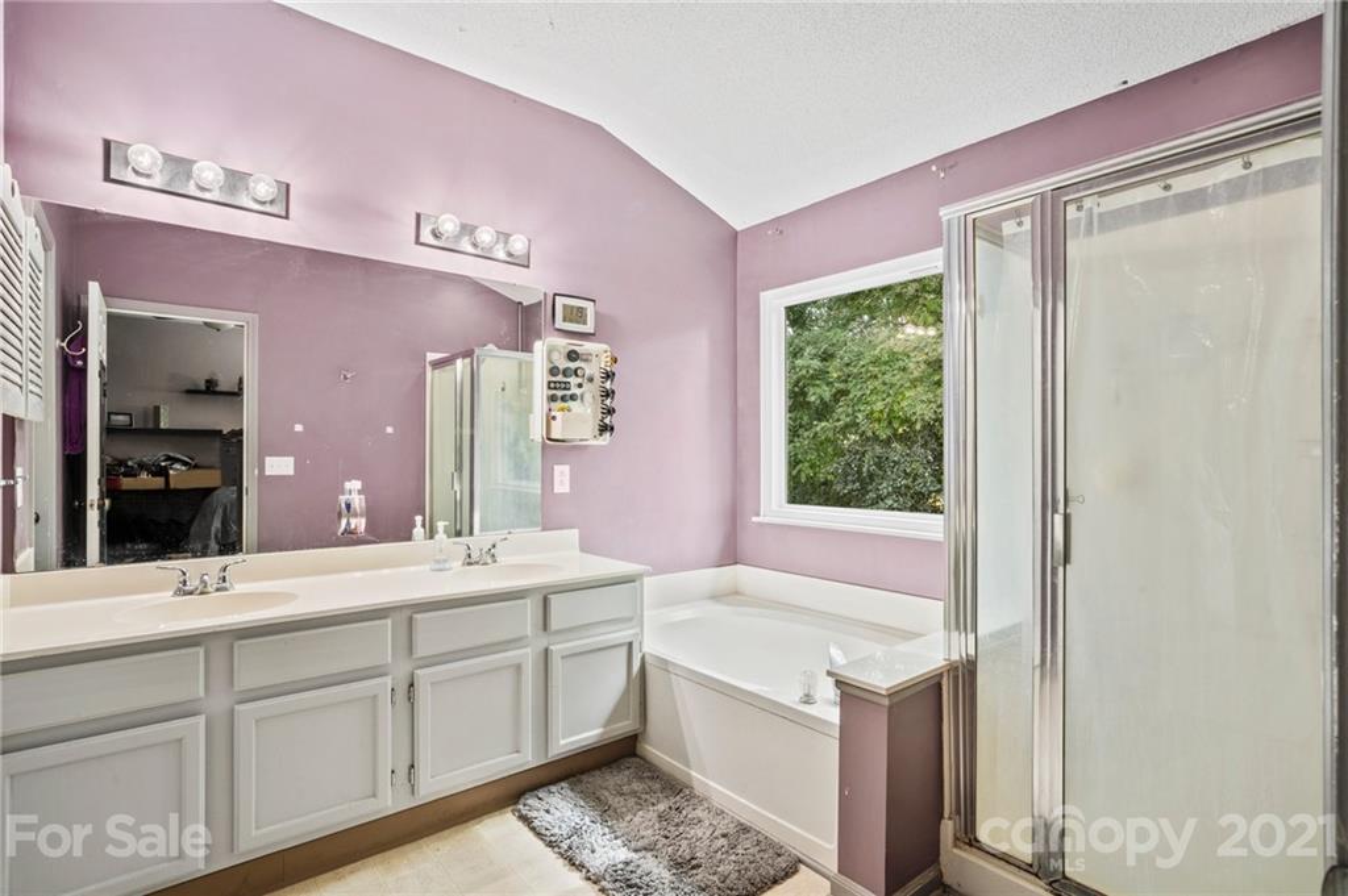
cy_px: 448
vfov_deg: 70.3
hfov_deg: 93.3
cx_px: 674
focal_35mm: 17
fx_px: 636
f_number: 11
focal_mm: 17
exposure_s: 2.5
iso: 100
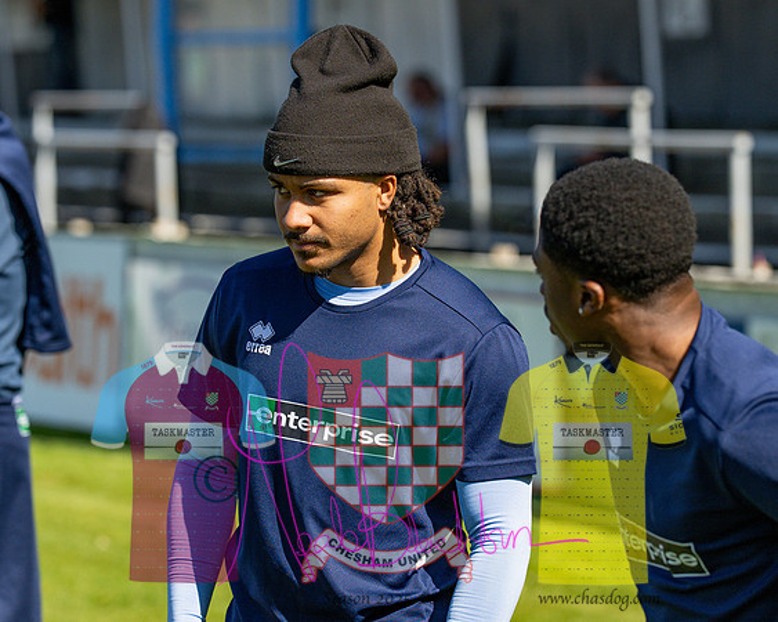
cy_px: 311
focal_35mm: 228
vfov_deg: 6.8
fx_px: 5239
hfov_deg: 8.5
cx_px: 397
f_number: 4
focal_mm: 135
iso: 200
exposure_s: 1/3200
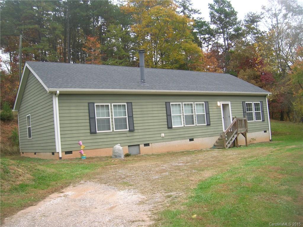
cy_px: 114
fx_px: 298
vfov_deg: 41.8
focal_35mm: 34
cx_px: 152
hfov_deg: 54.0
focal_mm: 5.7
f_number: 2.9
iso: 50
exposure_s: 1/42.5
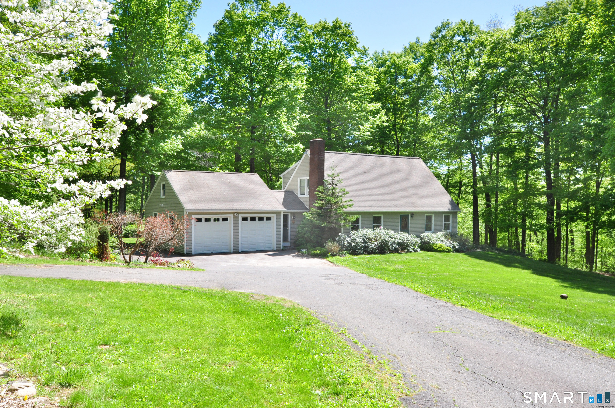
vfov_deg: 47.8
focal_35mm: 27
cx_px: 308
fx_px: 461
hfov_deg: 67.4
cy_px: 204
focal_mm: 18
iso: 400
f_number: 9
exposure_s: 1/250
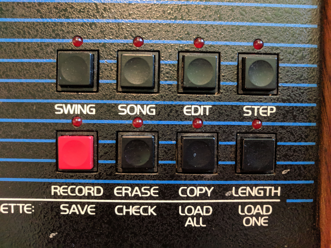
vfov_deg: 53.1
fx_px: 249
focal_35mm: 26
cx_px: 166
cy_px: 124
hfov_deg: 67.3
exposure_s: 1/30
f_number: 2
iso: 983
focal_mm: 4.67
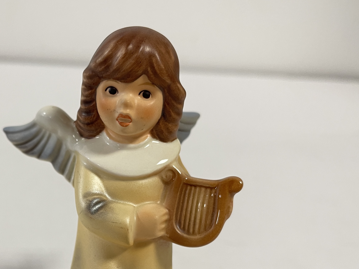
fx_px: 446
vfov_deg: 33.0
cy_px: 200
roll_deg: -4.2
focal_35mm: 43
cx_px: 91
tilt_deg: -20.8
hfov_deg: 42.6
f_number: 1.6
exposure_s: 1/50
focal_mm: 5.1
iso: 80
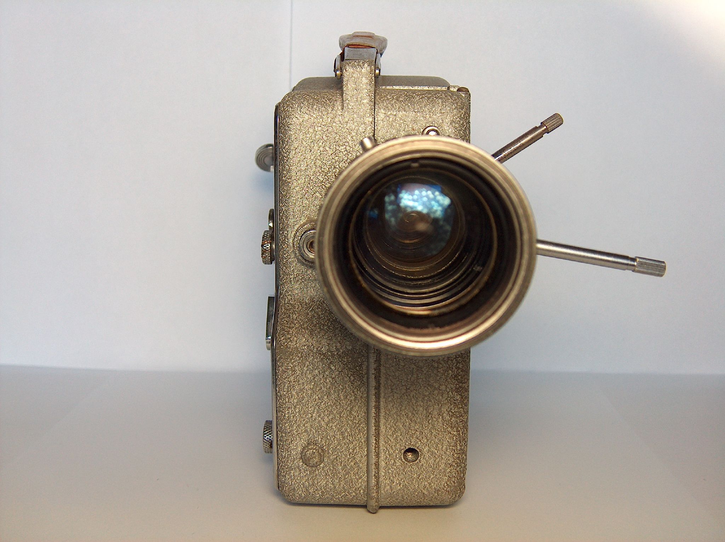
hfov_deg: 50.2
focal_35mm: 37
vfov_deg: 38.6
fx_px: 774
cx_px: 362
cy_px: 271
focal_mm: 7.6
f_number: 2.8
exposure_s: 1/60
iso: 100
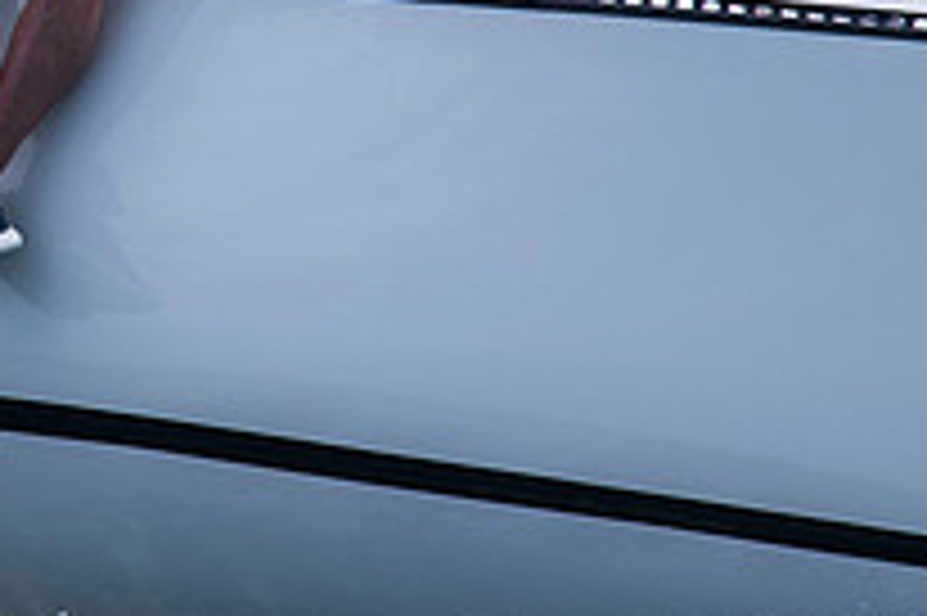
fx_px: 32650
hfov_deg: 1.6
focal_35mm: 1269
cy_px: -214
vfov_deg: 1.1
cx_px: -364
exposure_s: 1/2500
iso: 320
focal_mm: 300
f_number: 5
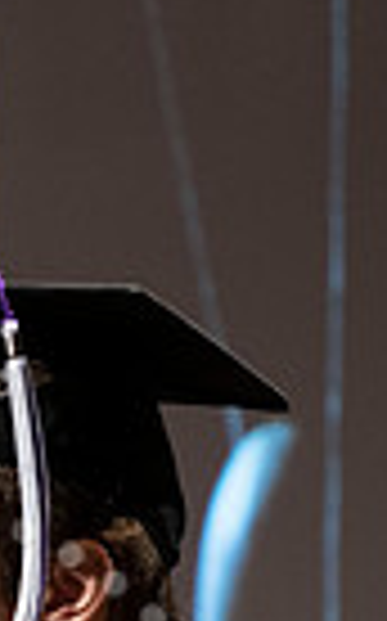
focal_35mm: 707
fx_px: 11956
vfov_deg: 3.0
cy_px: 1088
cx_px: -682
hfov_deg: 1.8
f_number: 4
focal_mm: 120
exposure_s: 1/80
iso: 1000
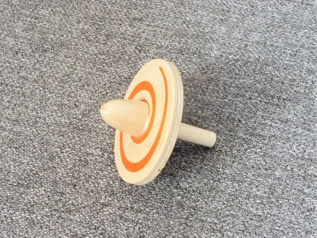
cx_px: 158
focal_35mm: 28
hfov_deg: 63.4
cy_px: 119
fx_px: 256
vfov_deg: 49.7
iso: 800
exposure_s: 1/25
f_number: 3.3
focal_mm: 4.7
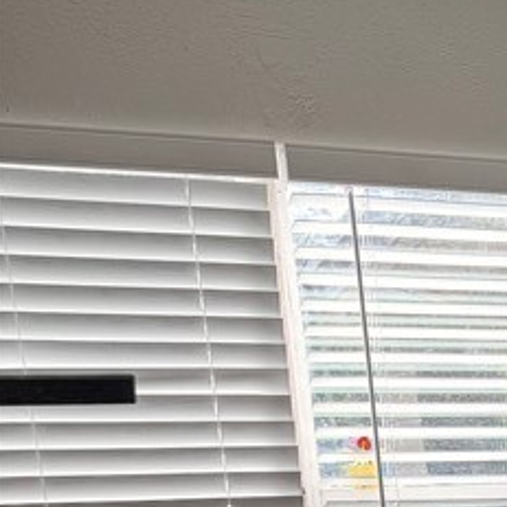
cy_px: 955
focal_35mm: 94
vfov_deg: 15.5
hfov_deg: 16.3
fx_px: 1558
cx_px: 841
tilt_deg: -14.3
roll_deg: +1.6
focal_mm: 6.76
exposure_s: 1/210
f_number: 1.78
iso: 80
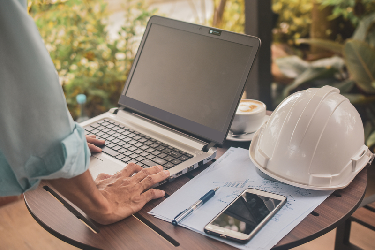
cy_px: 125
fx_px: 625
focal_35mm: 60
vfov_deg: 22.6
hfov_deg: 33.4
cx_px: 188
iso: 200
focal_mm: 40
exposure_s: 1/640
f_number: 2.8
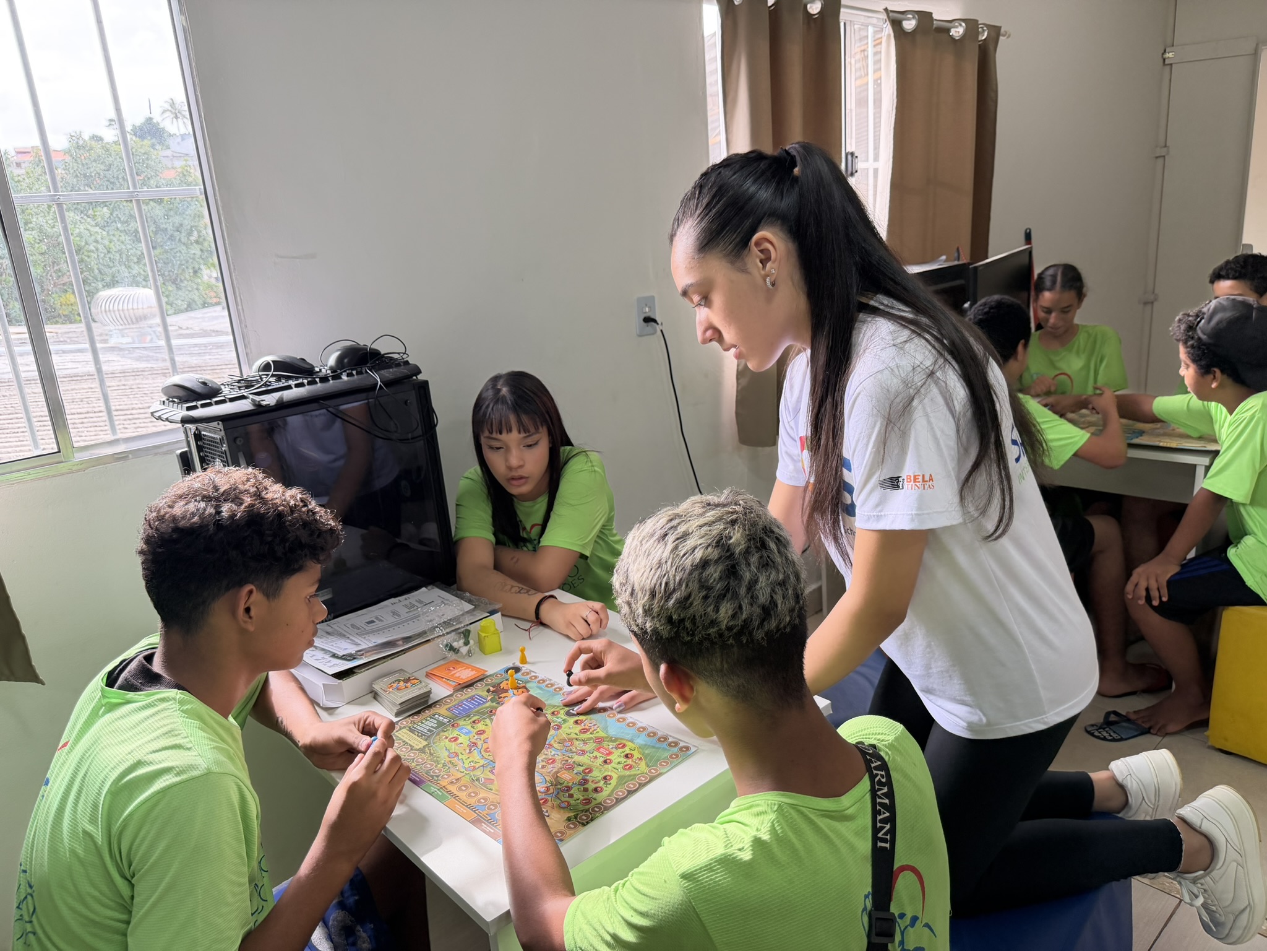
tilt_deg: -15.7
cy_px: 476
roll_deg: +4.3
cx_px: 634
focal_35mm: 24
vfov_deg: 56.8
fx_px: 878
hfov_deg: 71.6
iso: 200
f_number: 1.78
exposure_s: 1/207
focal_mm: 6.76
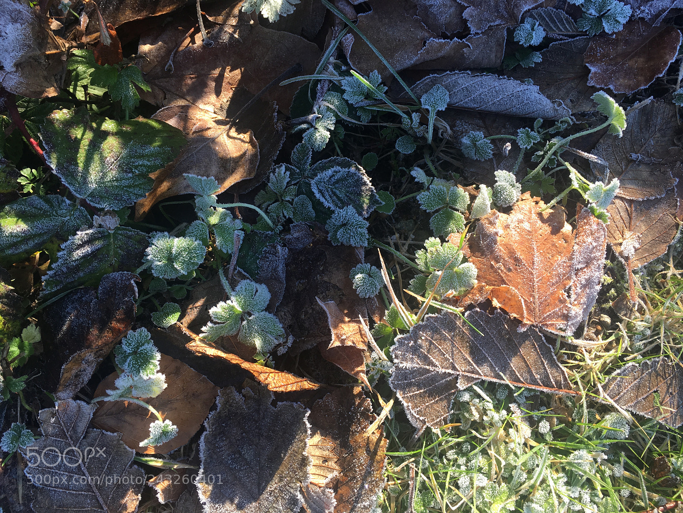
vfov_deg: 48.2
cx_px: 342
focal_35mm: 29
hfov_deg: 61.7
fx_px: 572
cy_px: 256
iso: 25
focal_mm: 4.15
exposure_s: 1/138
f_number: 2.2
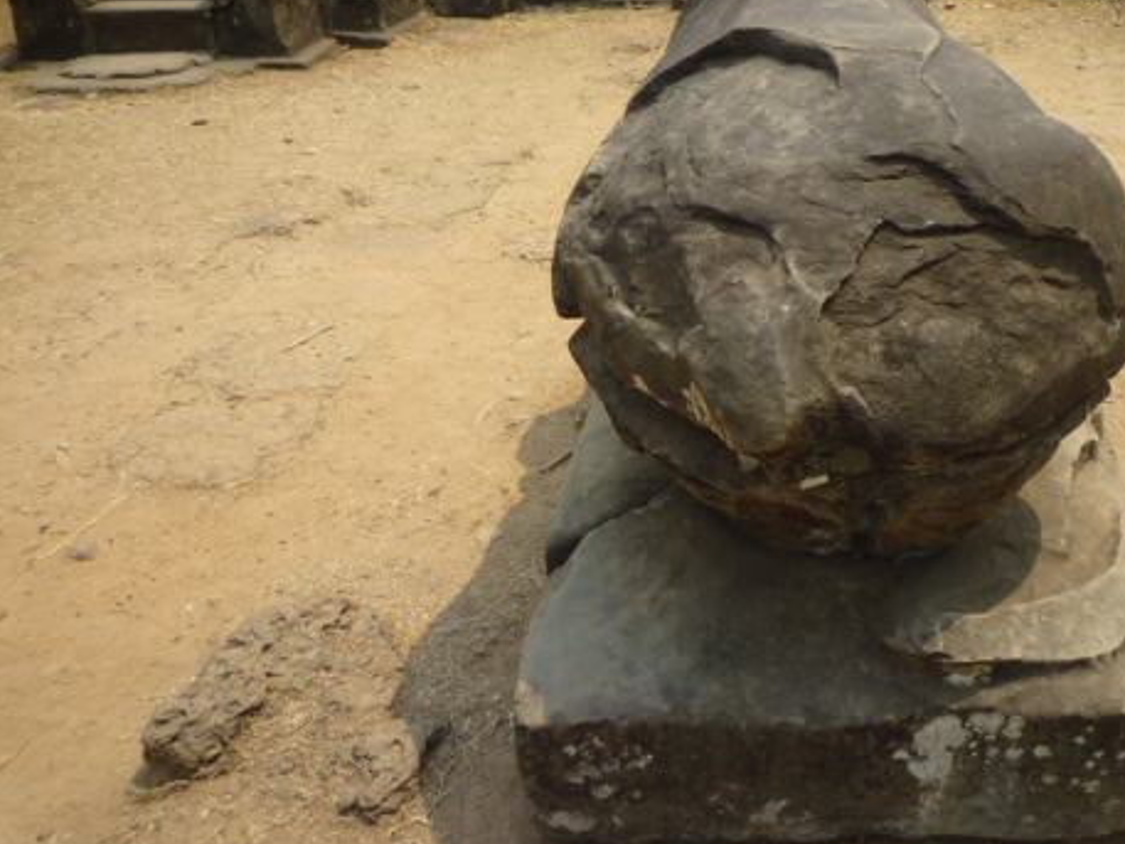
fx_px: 1138
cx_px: 785
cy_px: 283
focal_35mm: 35
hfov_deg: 51.2
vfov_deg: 40.2
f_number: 3.5
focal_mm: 4.4
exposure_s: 1/500
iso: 80
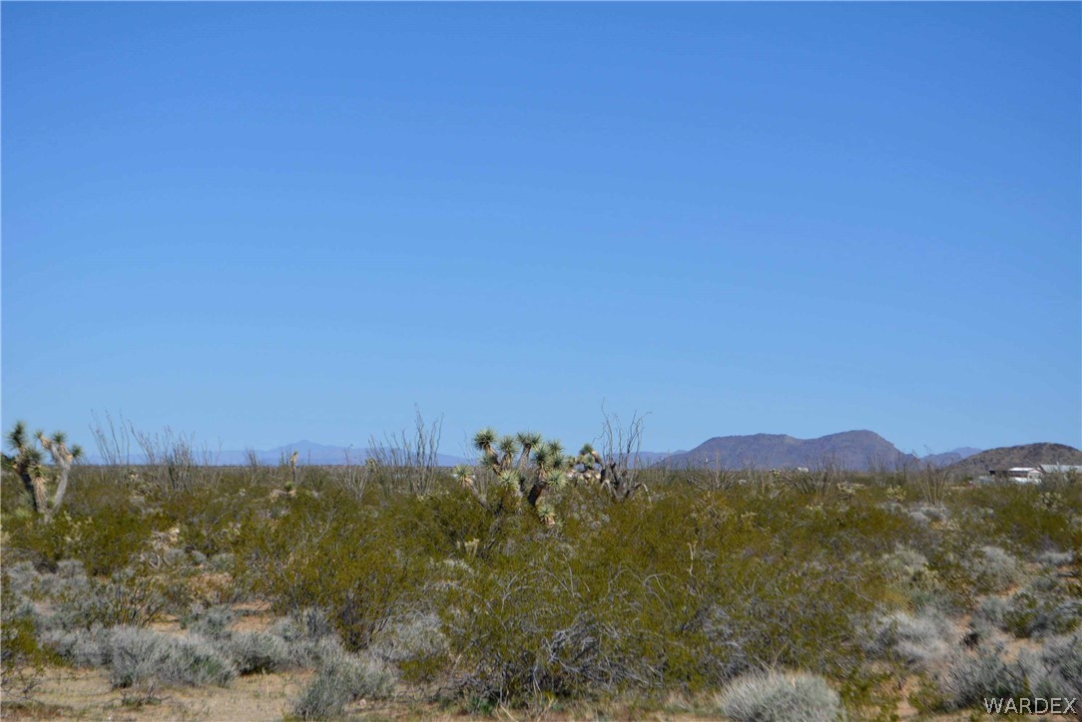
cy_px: 361
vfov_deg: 16.6
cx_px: 541
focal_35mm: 82
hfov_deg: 24.6
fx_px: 2481
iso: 400
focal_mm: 55
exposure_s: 1/2000
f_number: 8
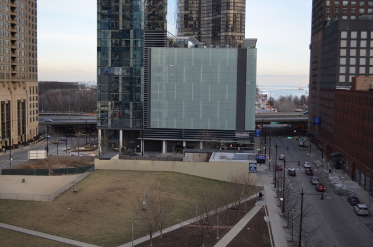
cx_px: 186
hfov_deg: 41.2
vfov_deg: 28.0
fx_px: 496
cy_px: 124
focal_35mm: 48
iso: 100
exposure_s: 1/200
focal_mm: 32
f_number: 5
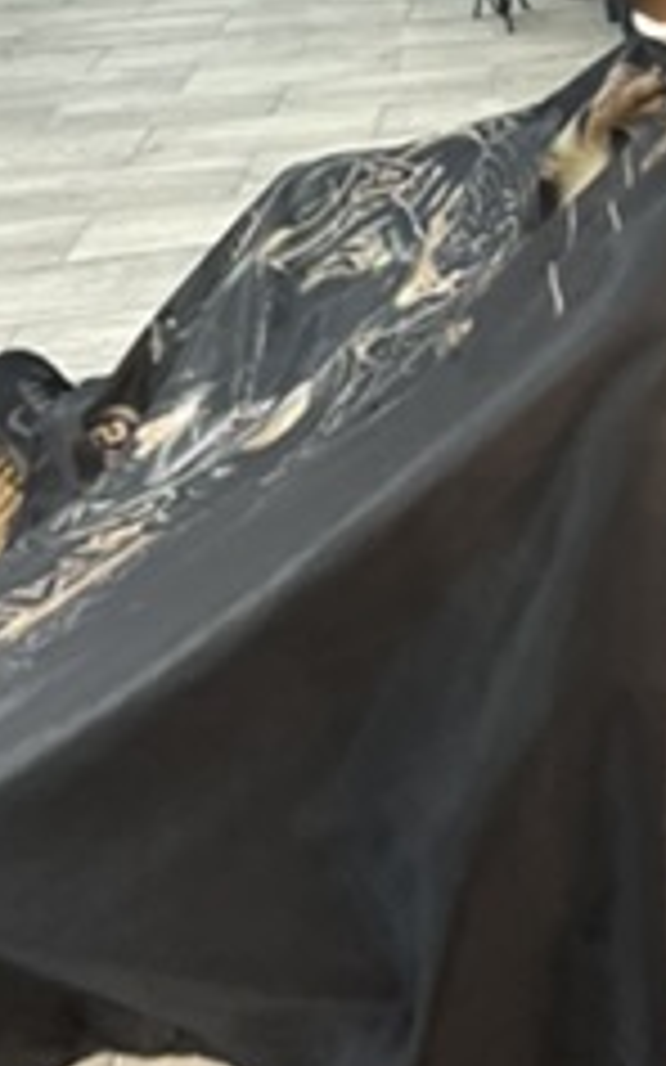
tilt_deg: -27.6
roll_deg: -0.4
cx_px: 752
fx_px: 872
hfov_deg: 35.2
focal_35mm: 30
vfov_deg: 52.5
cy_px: 45
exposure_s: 1/60
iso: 250
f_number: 2.2
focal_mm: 2.22
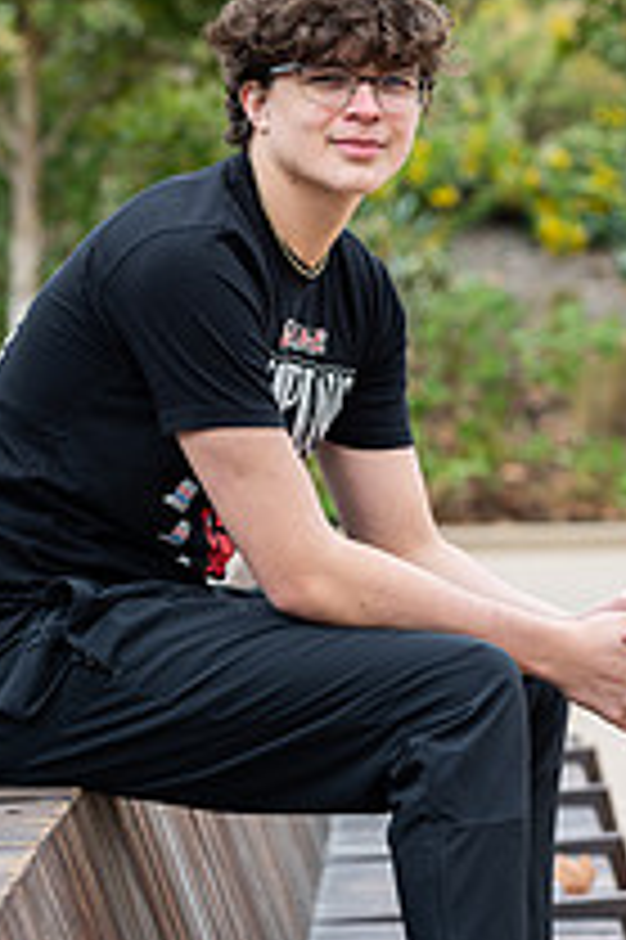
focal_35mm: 183
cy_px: 405
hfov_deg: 7.5
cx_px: 351
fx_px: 4781
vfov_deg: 11.2
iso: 50
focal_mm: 85
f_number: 3.5
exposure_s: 1/125
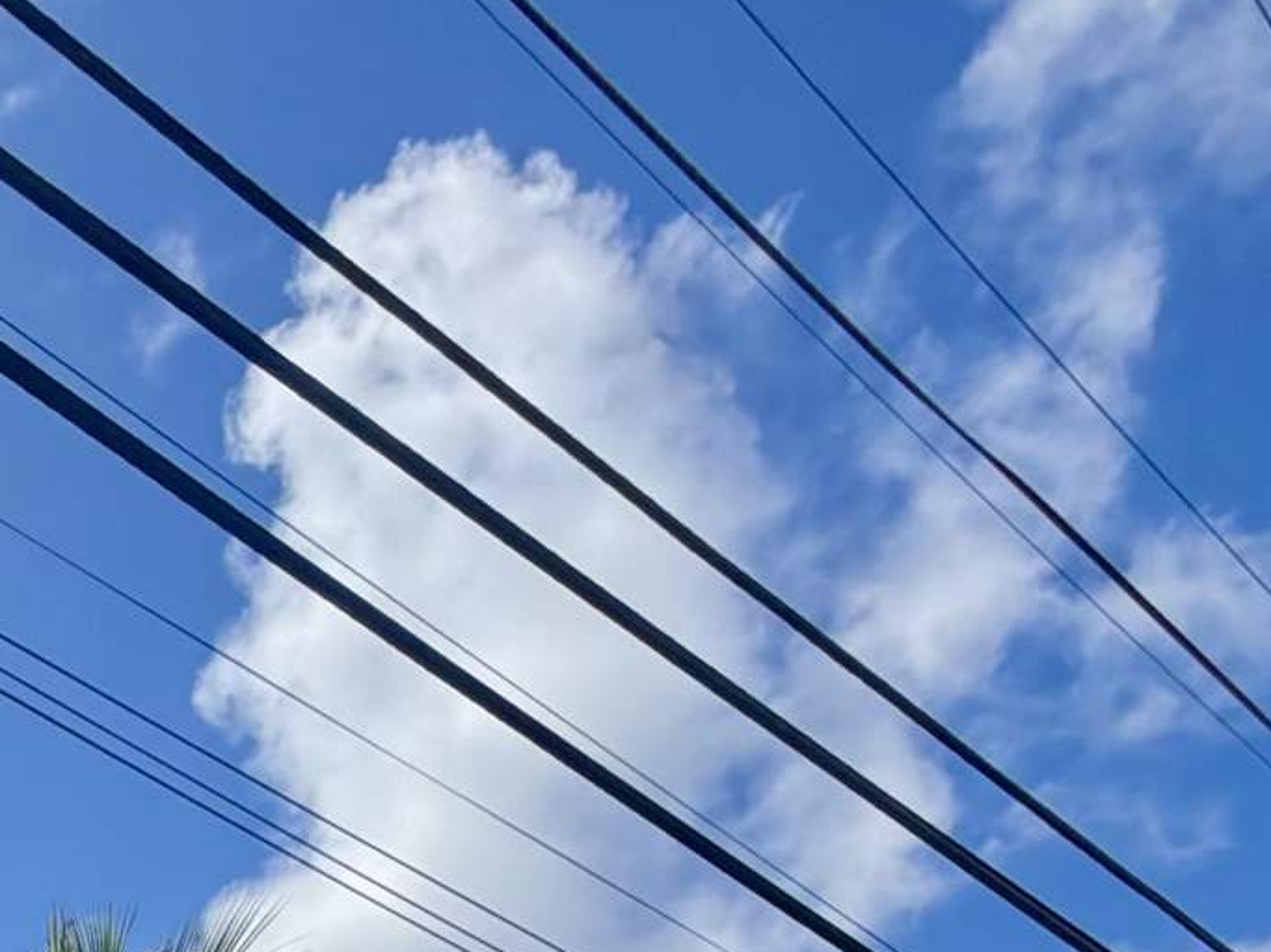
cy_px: 1794
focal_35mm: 63
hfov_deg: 24.9
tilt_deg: +0.2
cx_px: -540
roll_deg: -0.8
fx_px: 2313
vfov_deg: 17.8
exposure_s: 1/1795
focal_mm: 2.22
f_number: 2.2
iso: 20
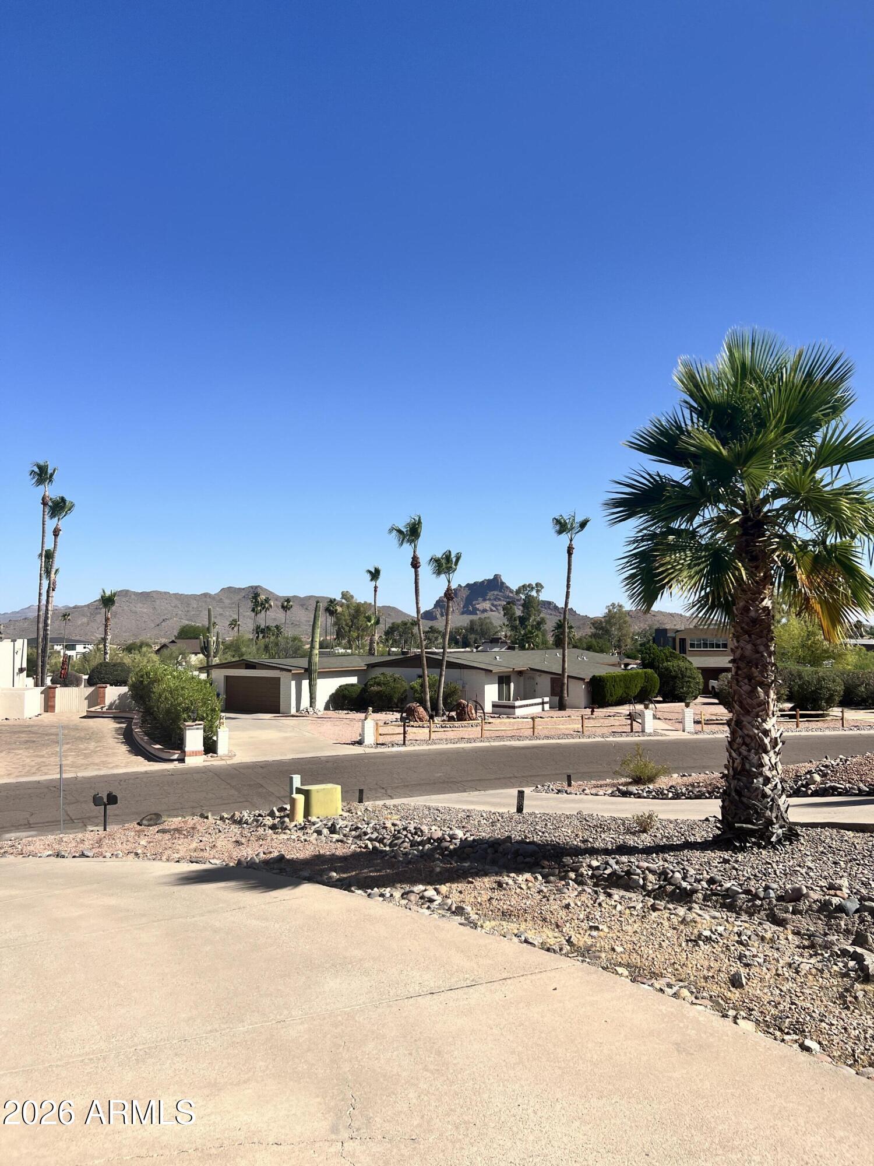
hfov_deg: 53.1
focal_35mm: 26
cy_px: 583
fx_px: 875
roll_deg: -0.4
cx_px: 437
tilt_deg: +3.7
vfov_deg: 67.3
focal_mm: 5.7
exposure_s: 1/5319
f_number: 1.5
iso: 50
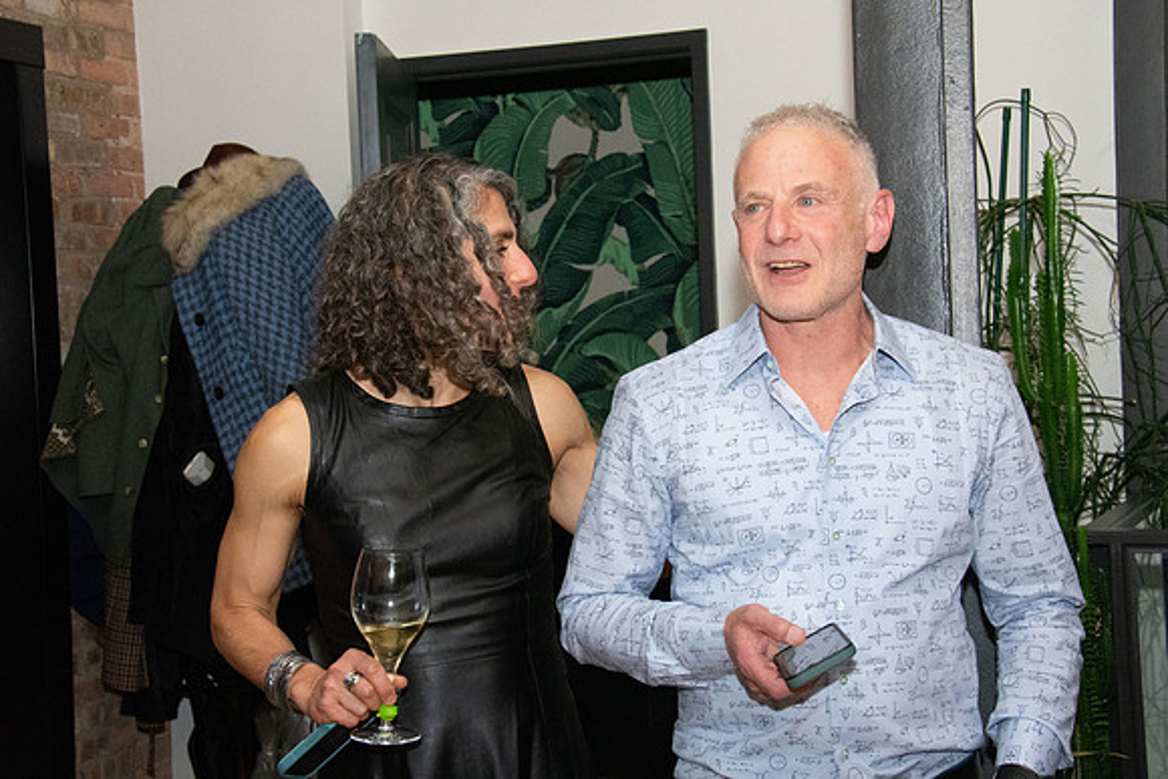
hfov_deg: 33.4
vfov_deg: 22.6
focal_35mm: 60
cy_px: 390
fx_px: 1947
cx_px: 584
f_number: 10
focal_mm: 40
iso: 5000
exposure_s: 1/200
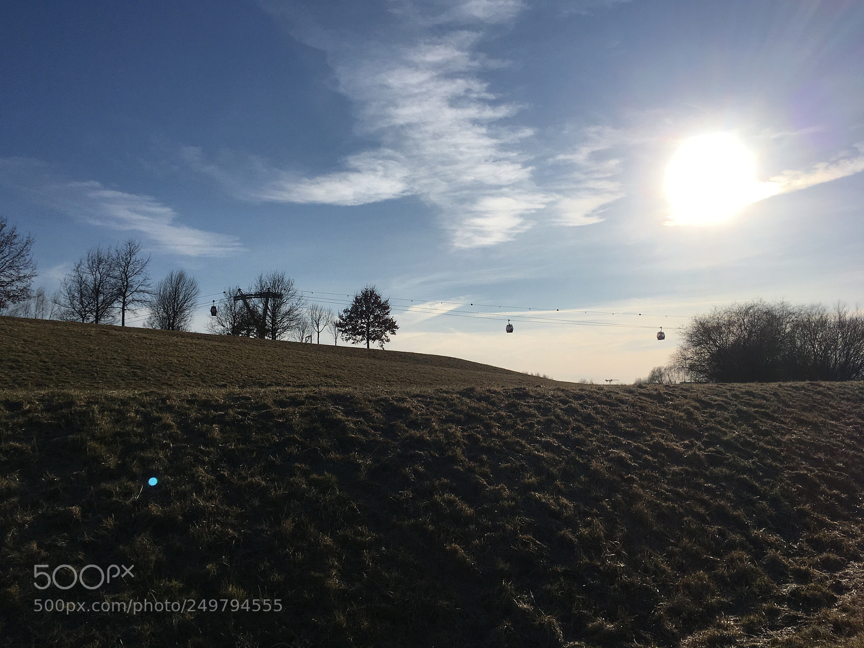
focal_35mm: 29
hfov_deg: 61.7
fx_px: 724
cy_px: 324
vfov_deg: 48.2
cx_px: 432
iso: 25
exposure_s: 1/5917
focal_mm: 4.15
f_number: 2.2
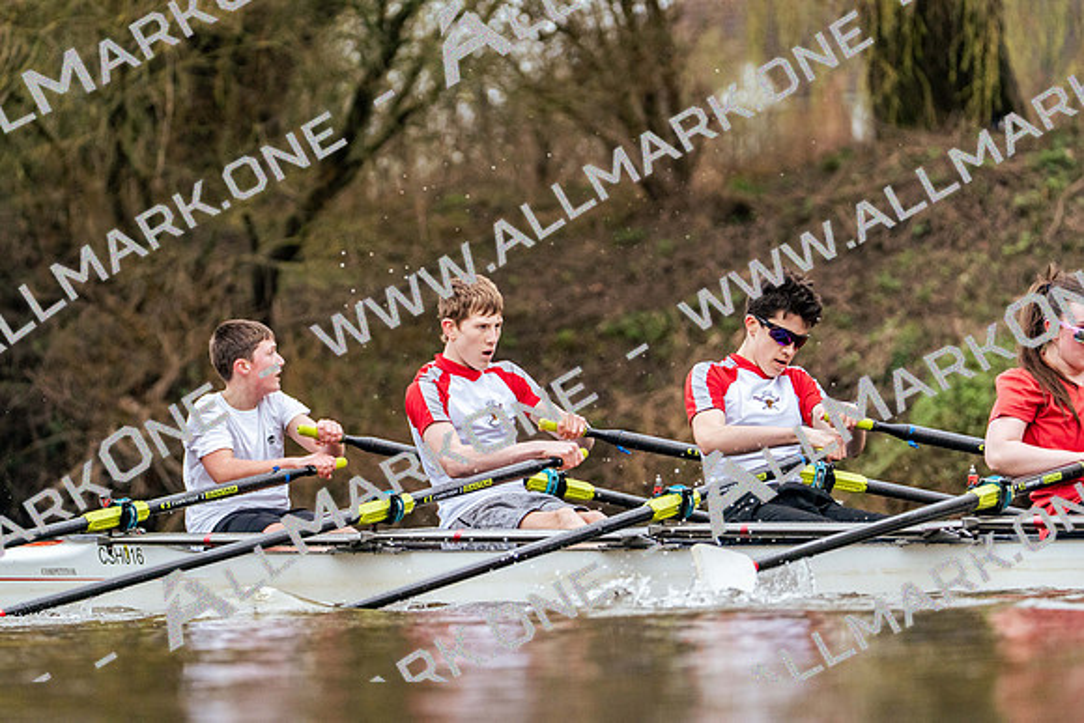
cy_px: 362
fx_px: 9577
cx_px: 542
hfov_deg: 6.5
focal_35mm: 318
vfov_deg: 4.3
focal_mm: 318
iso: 4000
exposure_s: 1/2000
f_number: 6.3
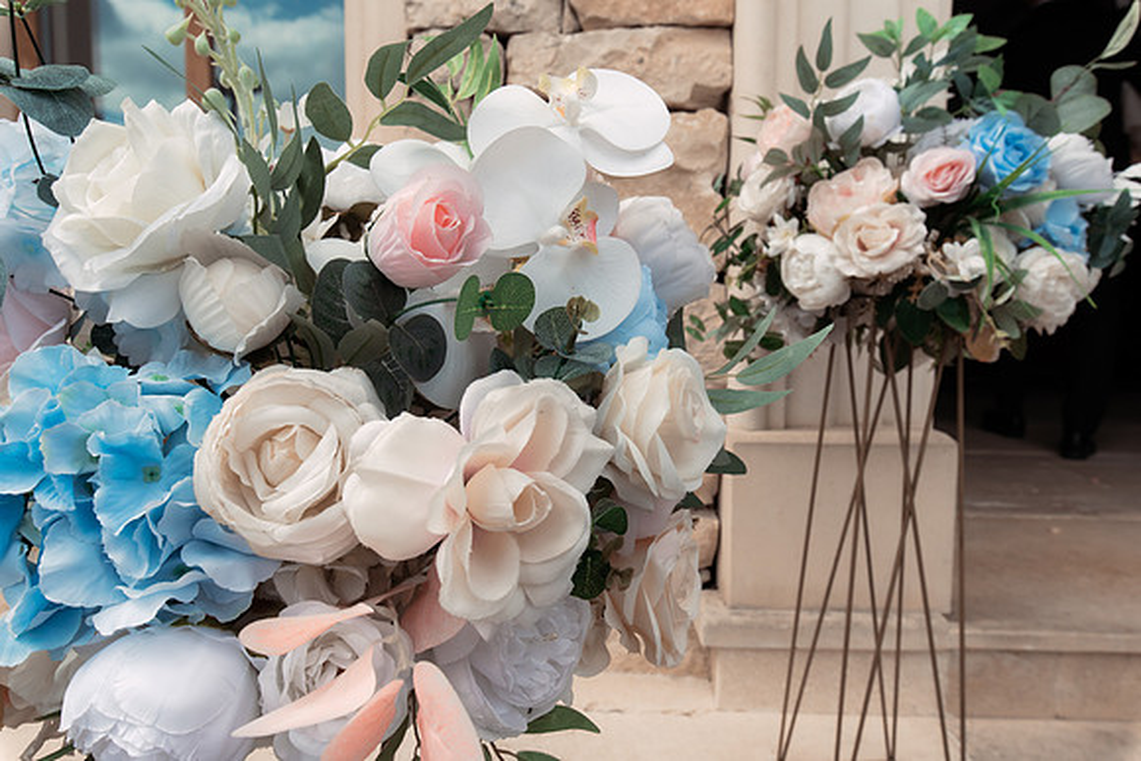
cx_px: 570
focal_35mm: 24
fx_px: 761
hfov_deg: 73.7
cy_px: 380
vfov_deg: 53.2
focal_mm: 24
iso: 800
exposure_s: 1/640
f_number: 10
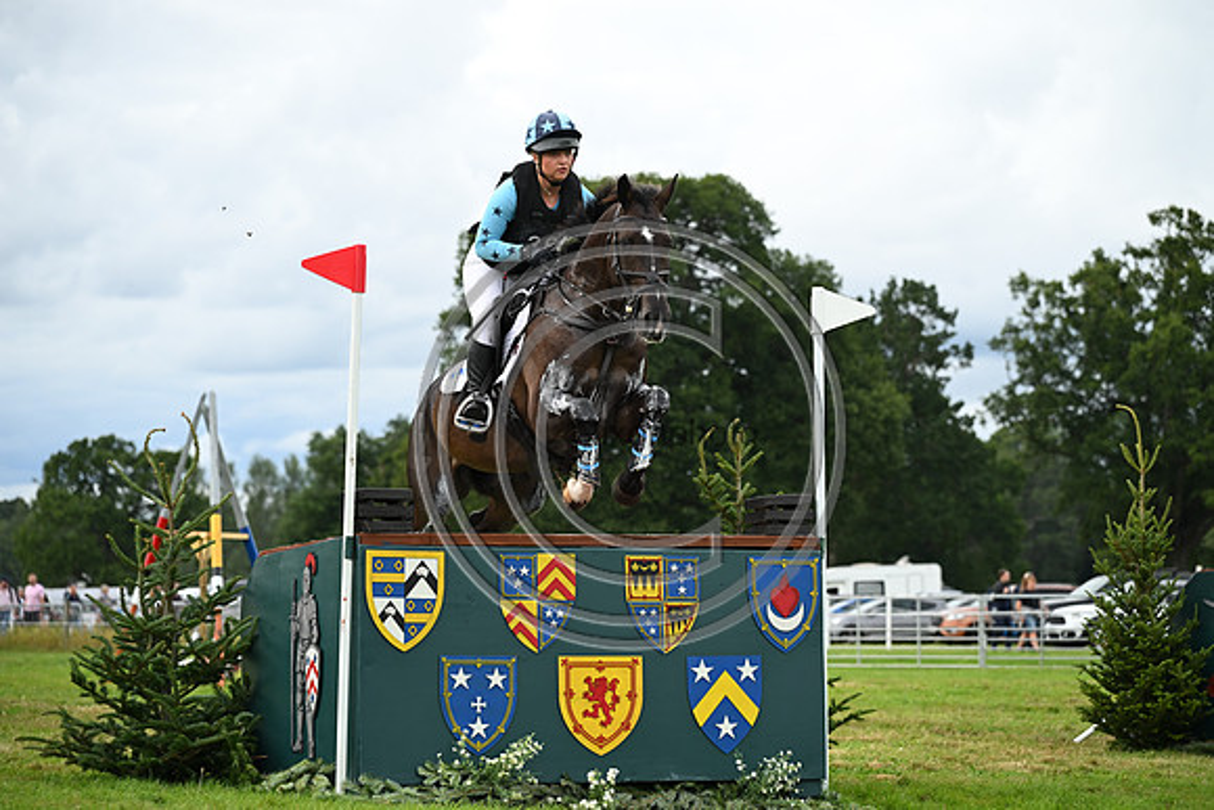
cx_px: 607
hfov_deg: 18.6
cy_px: 405
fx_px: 3710
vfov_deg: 12.5
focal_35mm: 110
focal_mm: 110
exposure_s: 1/1250
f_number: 4.5
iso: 640
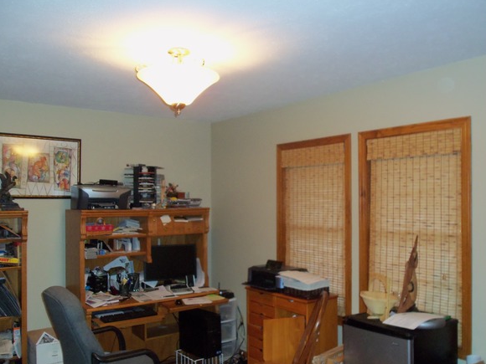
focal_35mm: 32
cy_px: 192
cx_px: 240
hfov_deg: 56.8
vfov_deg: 44.1
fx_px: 449
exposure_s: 1/30
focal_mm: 5.2
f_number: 3.4
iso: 160
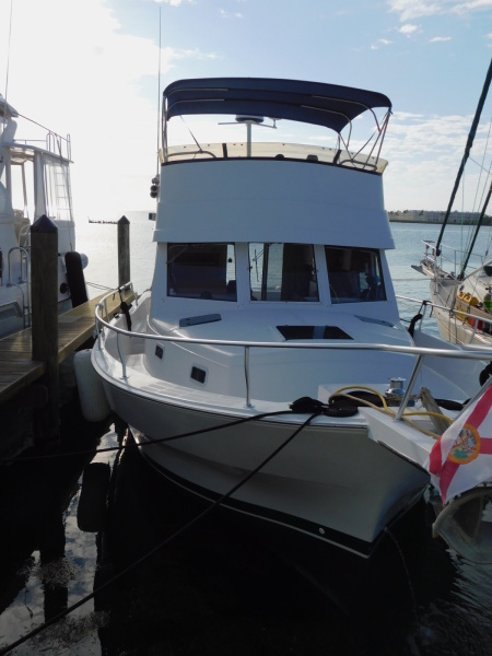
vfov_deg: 60.0
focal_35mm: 30
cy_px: 328
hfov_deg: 46.8
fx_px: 569
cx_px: 246
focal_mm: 5.3
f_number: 6.4
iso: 125
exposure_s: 1/640
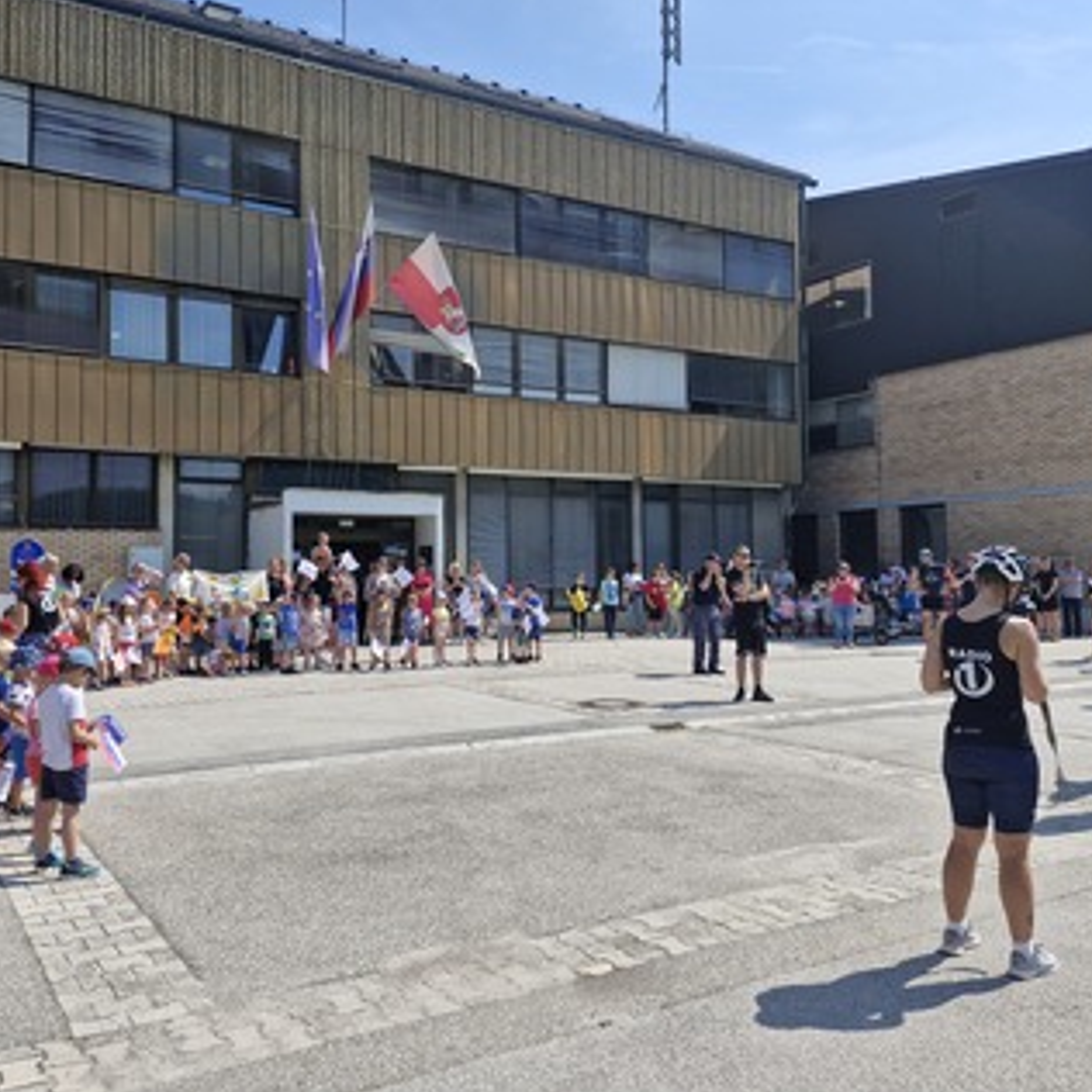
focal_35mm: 29
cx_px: 470
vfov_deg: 55.6
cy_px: 511
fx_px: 1035
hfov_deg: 55.4
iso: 50
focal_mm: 5.54
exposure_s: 1/1860
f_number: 1.8
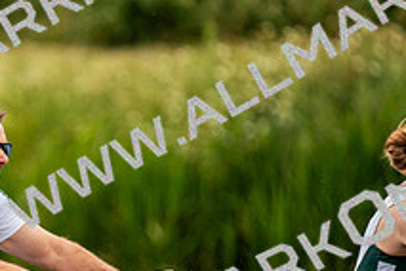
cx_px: -133
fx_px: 18393
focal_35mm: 1631
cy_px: 261
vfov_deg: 0.8
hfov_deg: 1.3
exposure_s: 1/2000
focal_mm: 600
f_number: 6.3
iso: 500
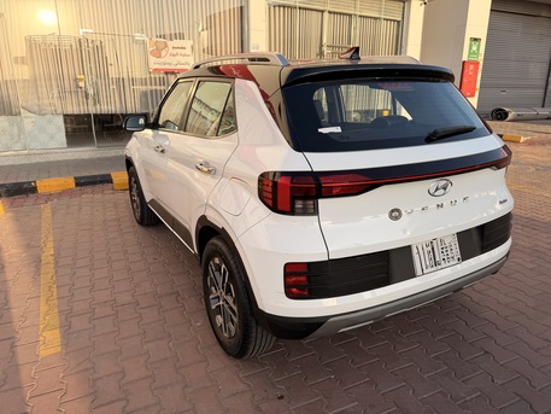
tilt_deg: -15.2
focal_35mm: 24
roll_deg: +0.4
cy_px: 207
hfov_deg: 71.6
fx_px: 382
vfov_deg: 56.8
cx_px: 276
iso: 80
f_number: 1.78
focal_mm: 6.76
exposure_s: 1/1585
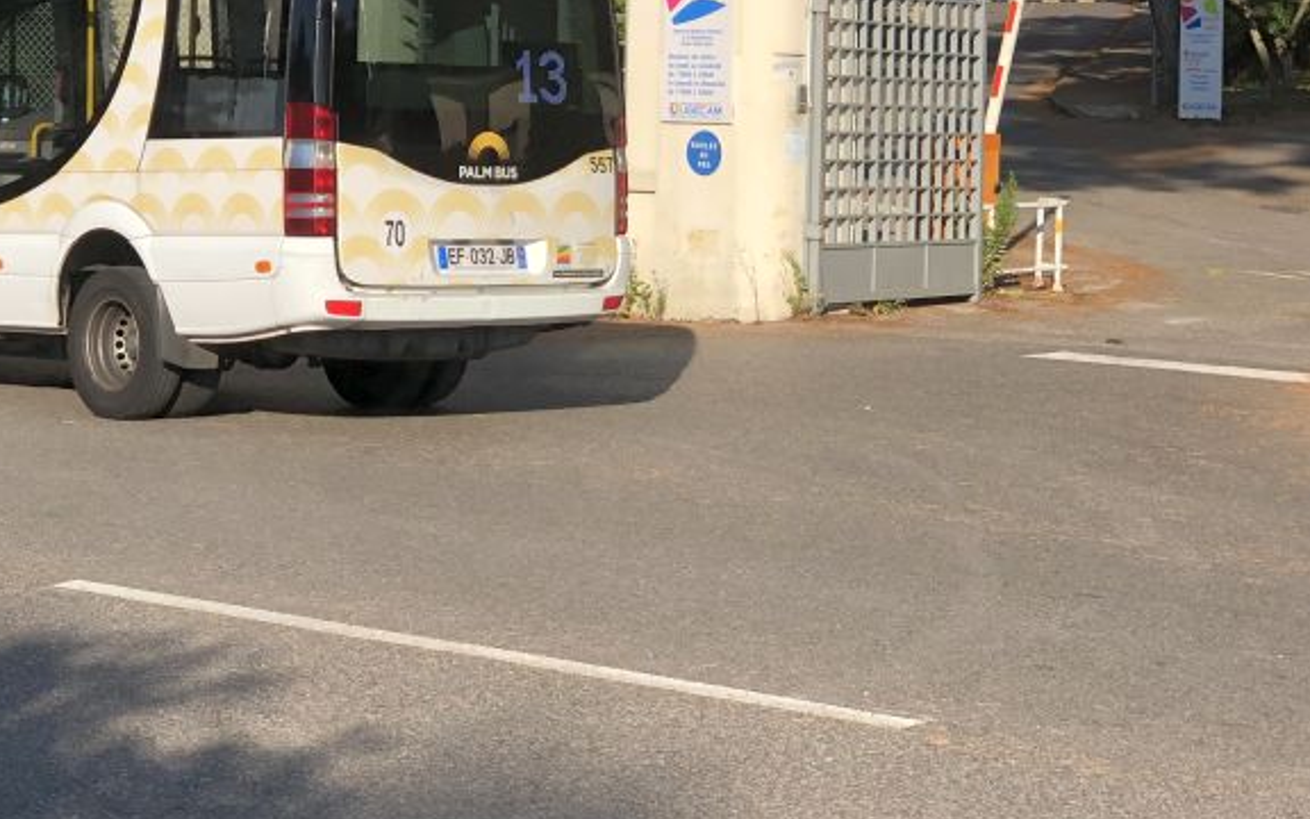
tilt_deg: +1.1
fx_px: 3499
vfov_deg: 13.2
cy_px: -7
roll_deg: -2.1
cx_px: 400
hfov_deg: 21.1
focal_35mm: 98
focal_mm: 6
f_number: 2.4
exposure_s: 1/800
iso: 16
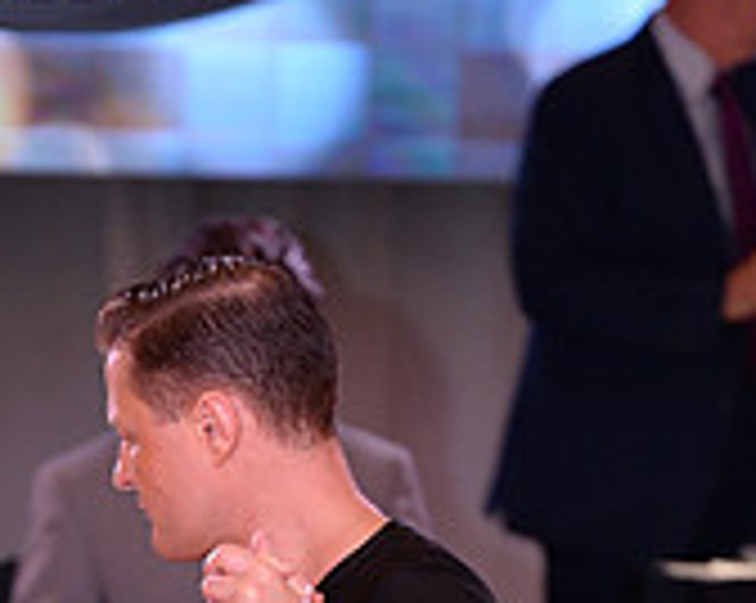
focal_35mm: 600
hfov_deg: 3.2
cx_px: -83
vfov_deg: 2.6
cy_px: 1274
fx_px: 13409
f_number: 4
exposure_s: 1/250
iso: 1600
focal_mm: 185
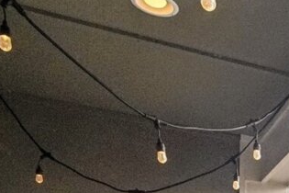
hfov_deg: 22.8
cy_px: 381
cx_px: 442
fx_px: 570
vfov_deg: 15.5
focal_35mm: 71
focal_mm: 16
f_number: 8
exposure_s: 1/1600
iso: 1600
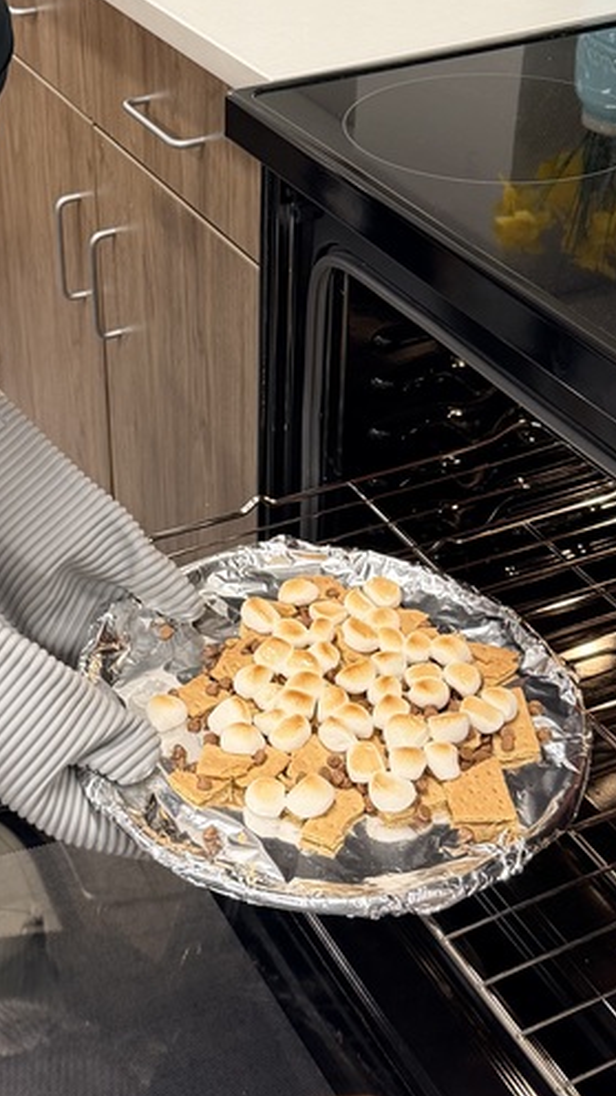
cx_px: 150
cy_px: 360
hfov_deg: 22.0
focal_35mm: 54
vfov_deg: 38.0
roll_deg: +2.4
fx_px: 1568
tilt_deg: -30.7
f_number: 1.78
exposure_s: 1/100
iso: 200
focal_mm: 6.76
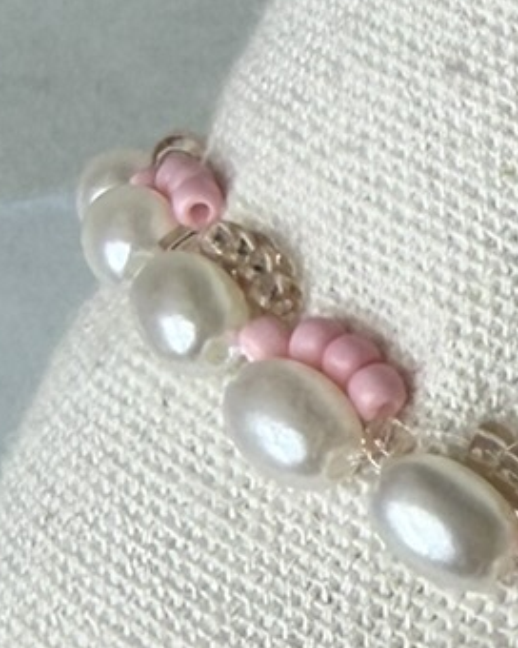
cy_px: 696
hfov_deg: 9.9
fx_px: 2932
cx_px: 642
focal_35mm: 153
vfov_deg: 12.4
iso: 50
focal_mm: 2.22
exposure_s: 1/121
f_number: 2.2
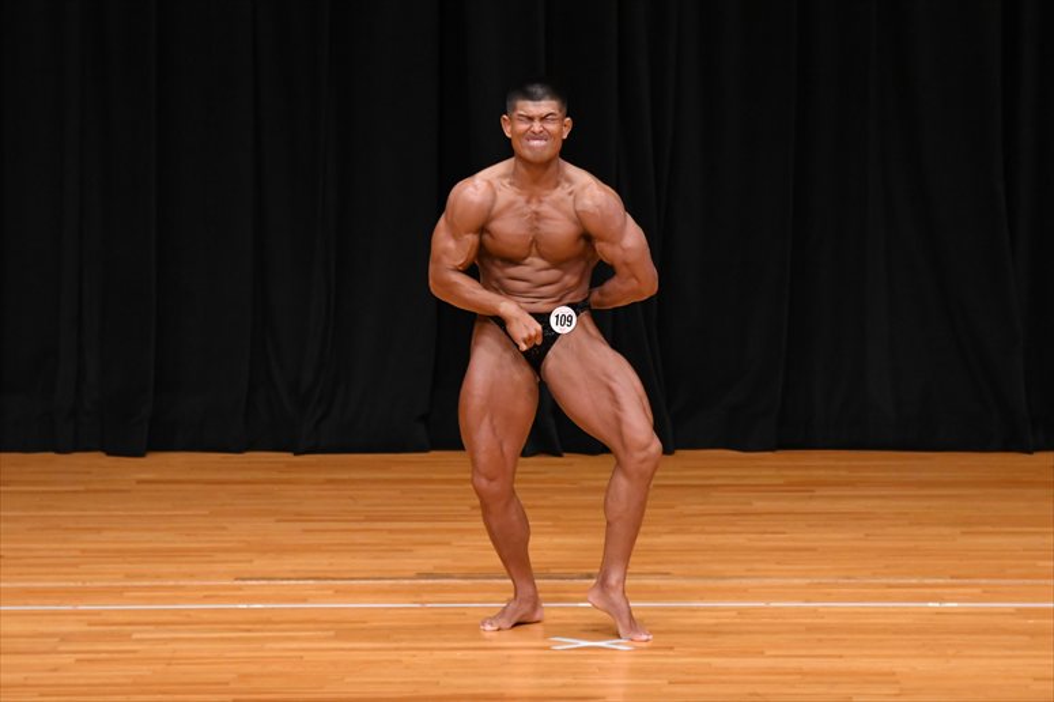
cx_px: 527
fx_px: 8340
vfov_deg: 4.8
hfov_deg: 7.2
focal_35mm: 285
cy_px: 351
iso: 3200
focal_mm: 190
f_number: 5.6
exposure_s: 1/400
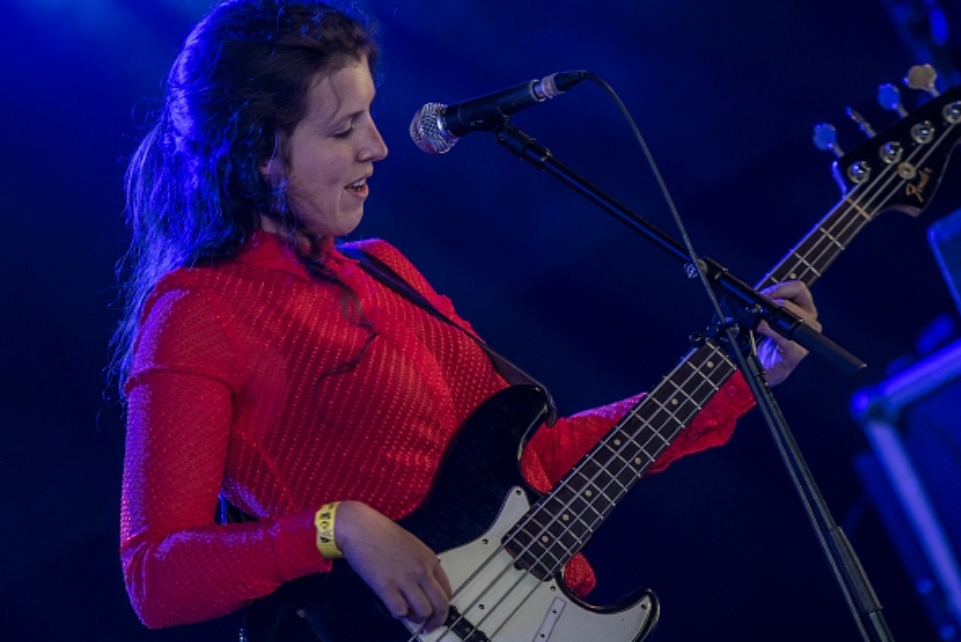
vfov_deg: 4.4
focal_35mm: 311
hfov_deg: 6.6
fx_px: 8306
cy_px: 282
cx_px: 464
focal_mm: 170
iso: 640
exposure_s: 1/100
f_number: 2.8
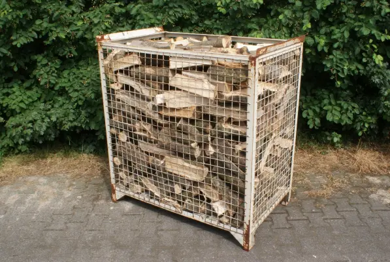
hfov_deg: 53.1
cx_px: 195
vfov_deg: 37.0
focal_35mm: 36
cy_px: 131
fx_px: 391
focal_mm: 24
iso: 200
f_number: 25
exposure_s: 1/25
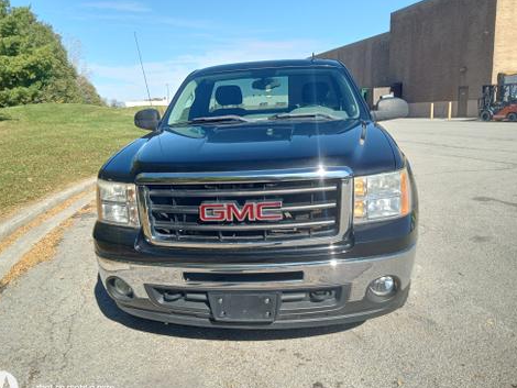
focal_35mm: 30
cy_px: 206
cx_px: 253
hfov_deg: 59.9
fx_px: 448
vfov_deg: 46.8
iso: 100
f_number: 2.2
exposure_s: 1/1115
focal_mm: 3.71
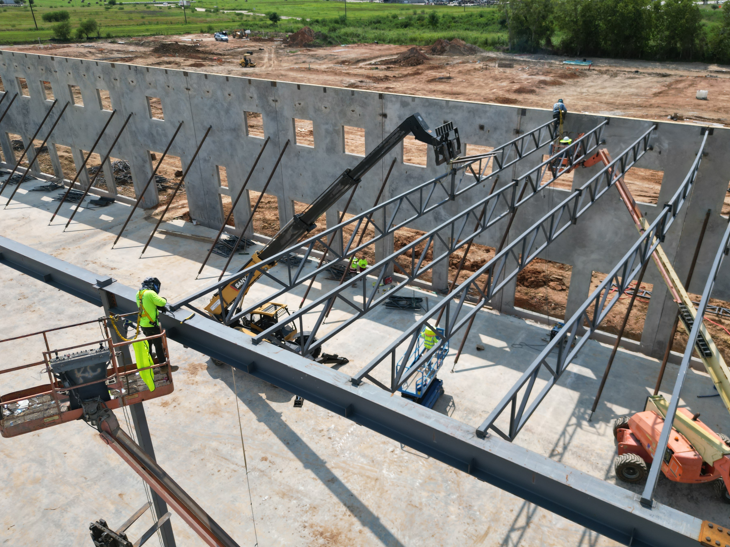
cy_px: 277
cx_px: 383
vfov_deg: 51.4
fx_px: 569
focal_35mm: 27
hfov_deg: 65.3
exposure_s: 1/3000
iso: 120
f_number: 1.7
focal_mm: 6.72
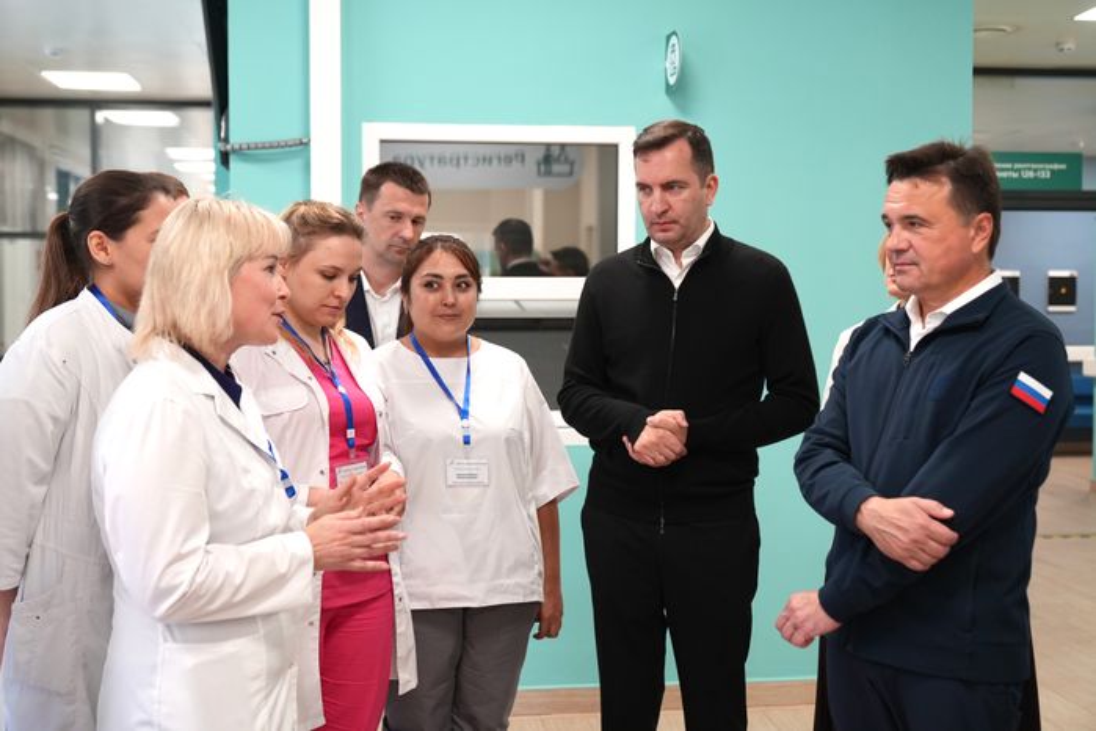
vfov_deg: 30.5
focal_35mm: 44
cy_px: 366
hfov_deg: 44.5
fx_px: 1339
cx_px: 548
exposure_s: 1/200
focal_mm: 44
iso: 2000
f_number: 3.5
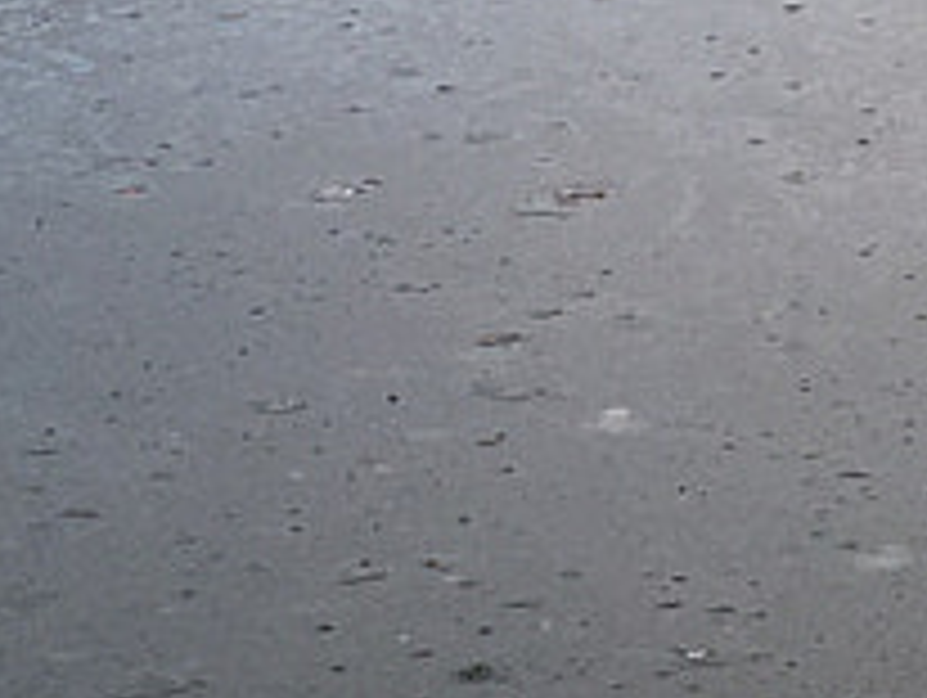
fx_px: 6032
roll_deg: +2.7
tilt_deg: -10.3
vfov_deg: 6.6
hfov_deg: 8.8
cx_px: 819
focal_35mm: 225
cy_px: -221
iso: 25
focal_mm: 4.15
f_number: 2.2
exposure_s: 1/277
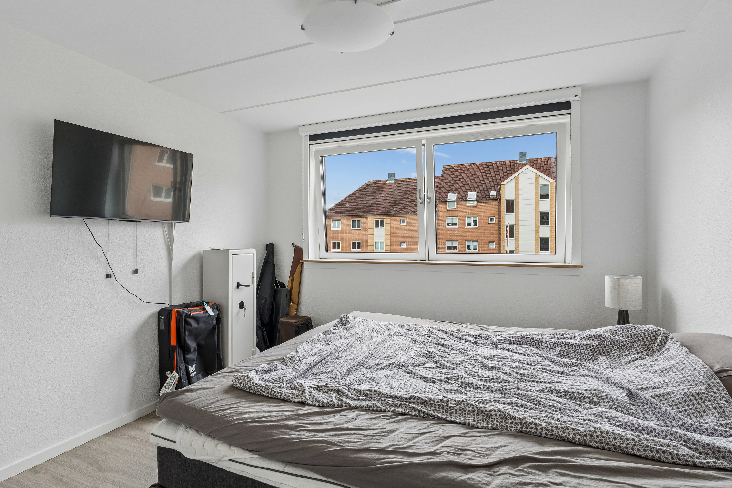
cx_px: 366
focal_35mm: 18
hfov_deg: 90.0
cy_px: 244
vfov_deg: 67.4
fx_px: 366
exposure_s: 1/80
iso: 800
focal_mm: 18
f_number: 11
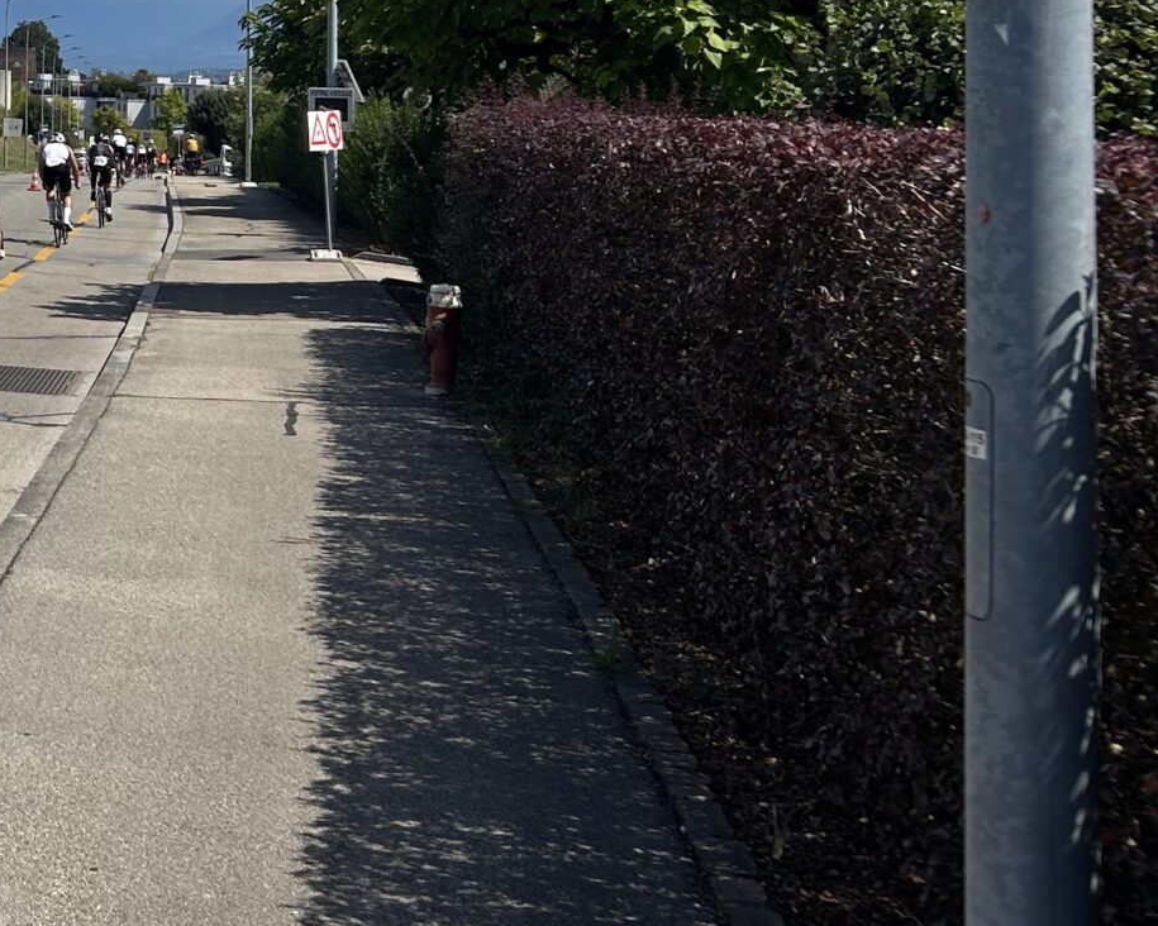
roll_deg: -0.8
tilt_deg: +2.2
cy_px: -35
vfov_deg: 20.7
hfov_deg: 23.4
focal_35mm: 71
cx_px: -380
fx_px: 2433
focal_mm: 5.7
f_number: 1.5
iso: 50
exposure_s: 1/7463
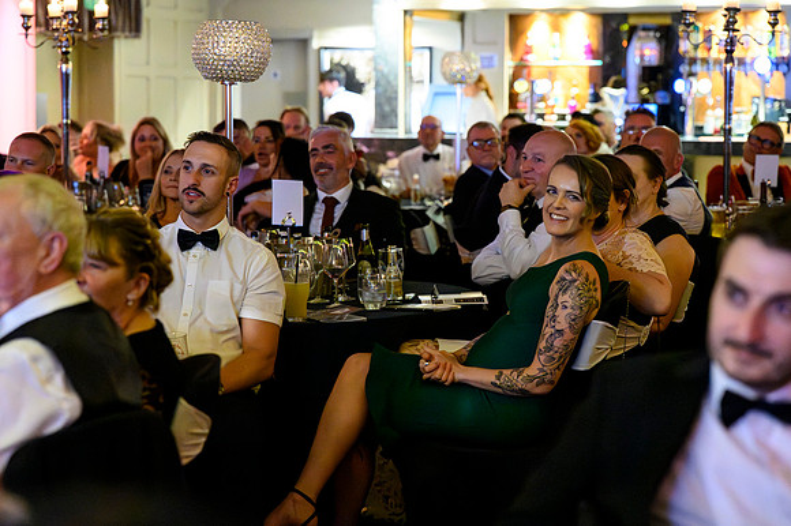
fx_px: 2077
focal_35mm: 95
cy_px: 263
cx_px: 396
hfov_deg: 21.6
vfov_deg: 14.4
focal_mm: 94
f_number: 4
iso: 51200
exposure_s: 1/200
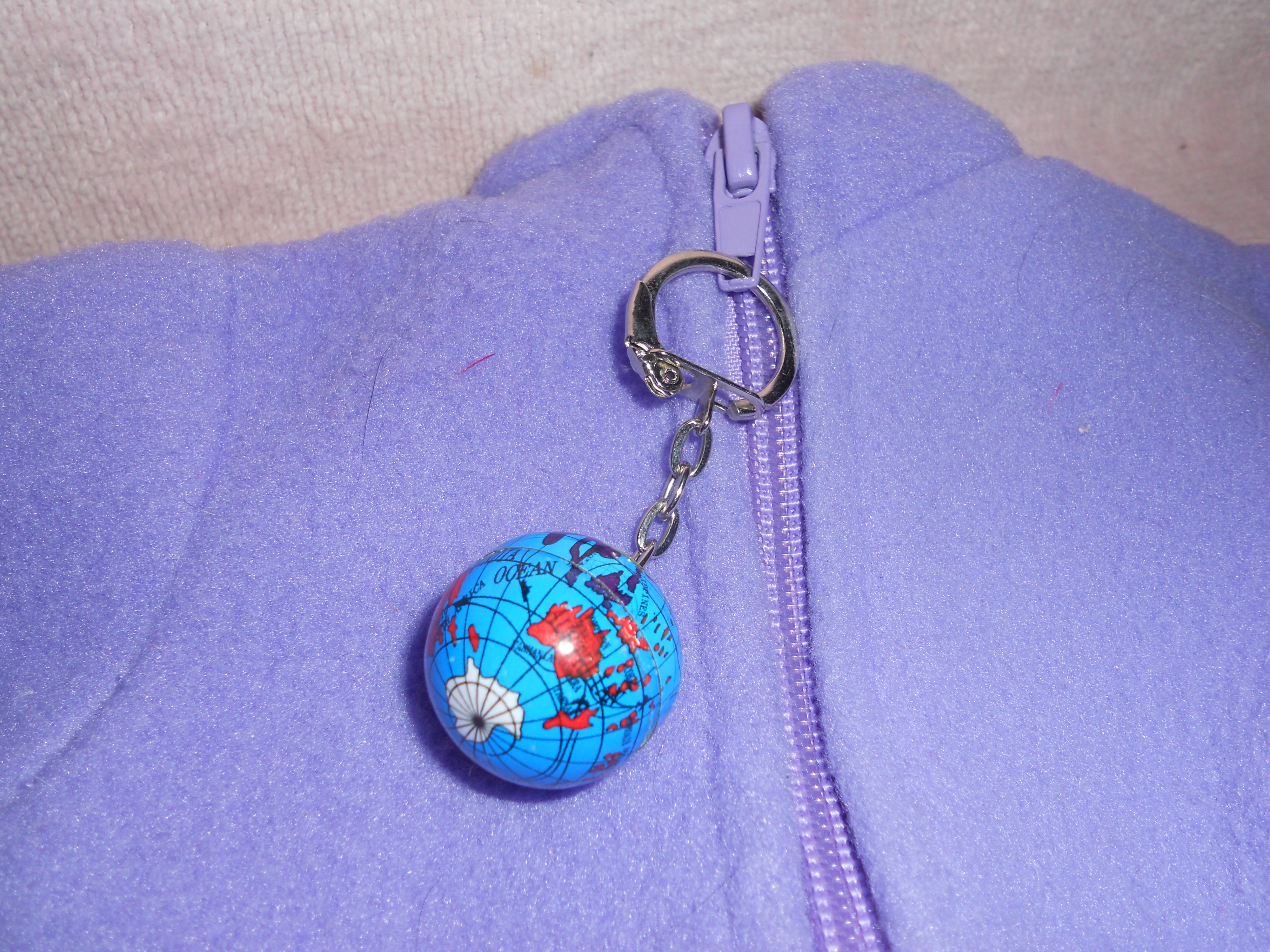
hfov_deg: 56.8
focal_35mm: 32
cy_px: 476
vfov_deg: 44.2
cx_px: 635
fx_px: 1174
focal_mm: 5.8
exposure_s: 1/25
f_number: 8.8
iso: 80
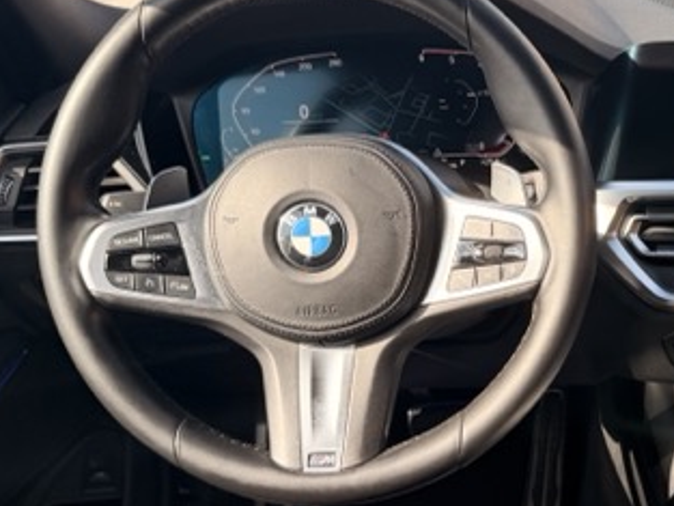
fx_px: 954
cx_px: 568
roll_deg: +2.5
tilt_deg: -25.4
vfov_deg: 29.6
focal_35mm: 49
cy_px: 317
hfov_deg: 37.1
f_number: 1.78
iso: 100
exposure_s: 1/708
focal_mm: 6.76
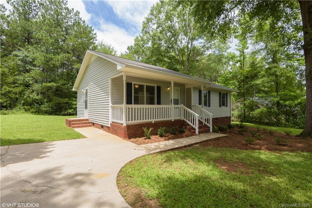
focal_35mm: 16
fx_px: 139
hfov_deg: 96.7
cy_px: 104
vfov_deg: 73.8
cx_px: 156
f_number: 11
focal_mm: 16
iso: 200
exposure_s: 1/80
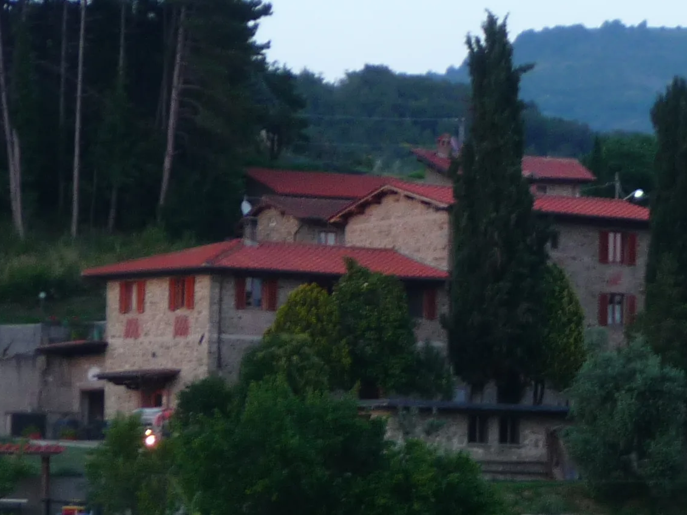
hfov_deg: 9.0
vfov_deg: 6.8
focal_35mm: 219
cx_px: 558
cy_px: 379
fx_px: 4346
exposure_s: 1/8
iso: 100
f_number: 4.6
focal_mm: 12.2
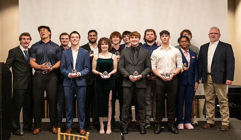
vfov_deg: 23.1
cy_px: 65
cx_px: 121
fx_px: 342
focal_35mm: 53
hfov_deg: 38.9
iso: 2500
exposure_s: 1/320
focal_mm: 50
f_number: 1.2
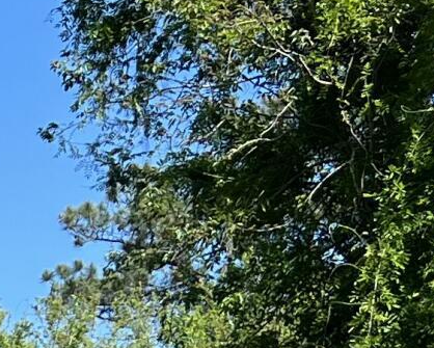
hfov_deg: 9.4
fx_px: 2339
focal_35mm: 182
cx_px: -619
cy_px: 855
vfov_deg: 7.8
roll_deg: +1.4
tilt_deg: -0.3
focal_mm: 5.7
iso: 50
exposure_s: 1/2299
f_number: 1.5
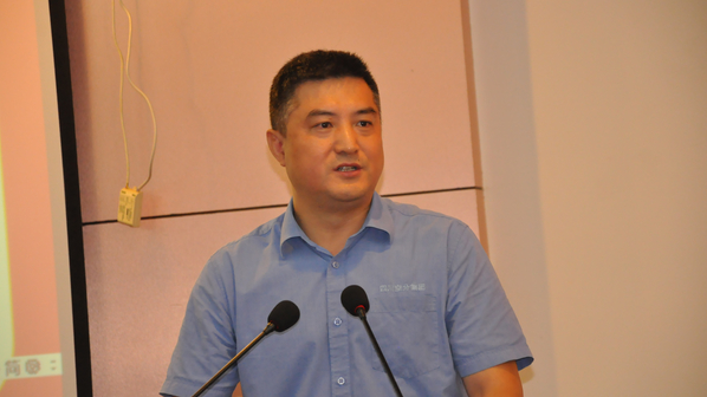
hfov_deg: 13.0
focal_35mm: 166
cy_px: 194
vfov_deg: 7.3
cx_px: 354
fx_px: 3102
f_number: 5.6
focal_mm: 105
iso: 2000
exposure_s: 1/60
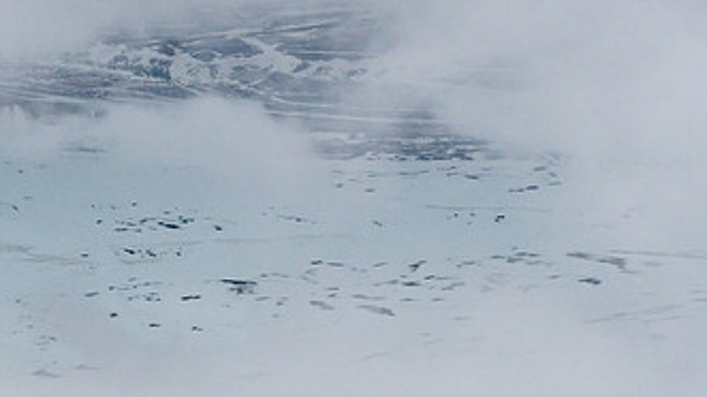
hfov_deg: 7.4
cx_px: 206
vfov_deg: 4.2
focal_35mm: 291
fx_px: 5454
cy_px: 173
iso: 800
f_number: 10
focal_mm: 97
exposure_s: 1/1250
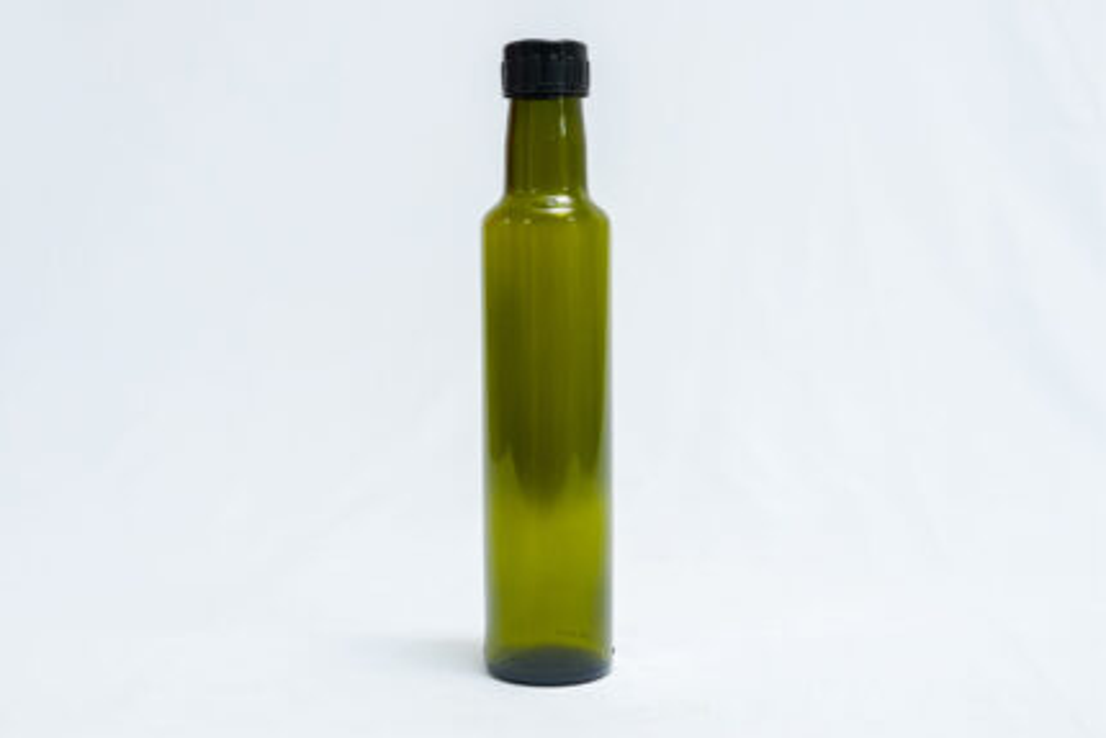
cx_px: 553
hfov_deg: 43.6
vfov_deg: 29.9
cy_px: 369
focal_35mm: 45
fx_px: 1383
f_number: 9
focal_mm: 30
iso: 2500
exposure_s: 1/125
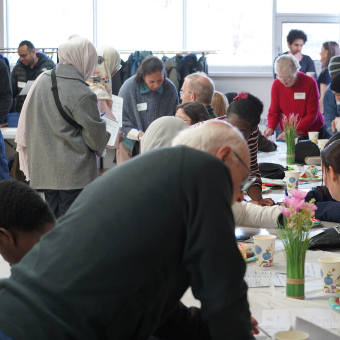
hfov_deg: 19.2
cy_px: 170
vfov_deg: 19.3
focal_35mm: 90
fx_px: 1000
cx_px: 254
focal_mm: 70
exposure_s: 1/160
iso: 2500
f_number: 4.5
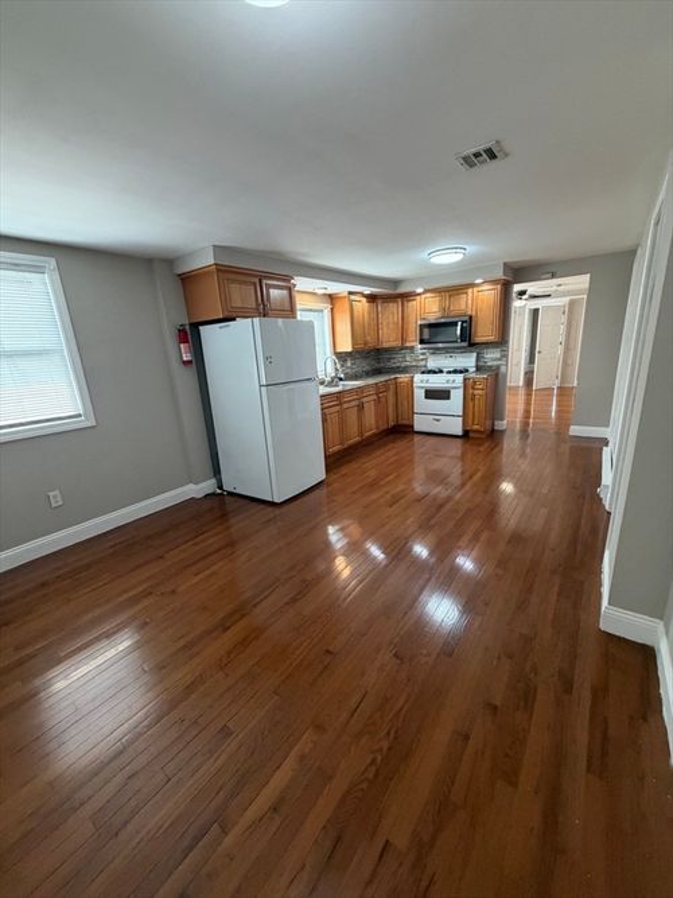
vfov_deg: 102.1
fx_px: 363
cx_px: 336
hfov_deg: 85.7
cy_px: 449
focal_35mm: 14
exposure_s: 1/120
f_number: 2.2
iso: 320
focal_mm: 2.22
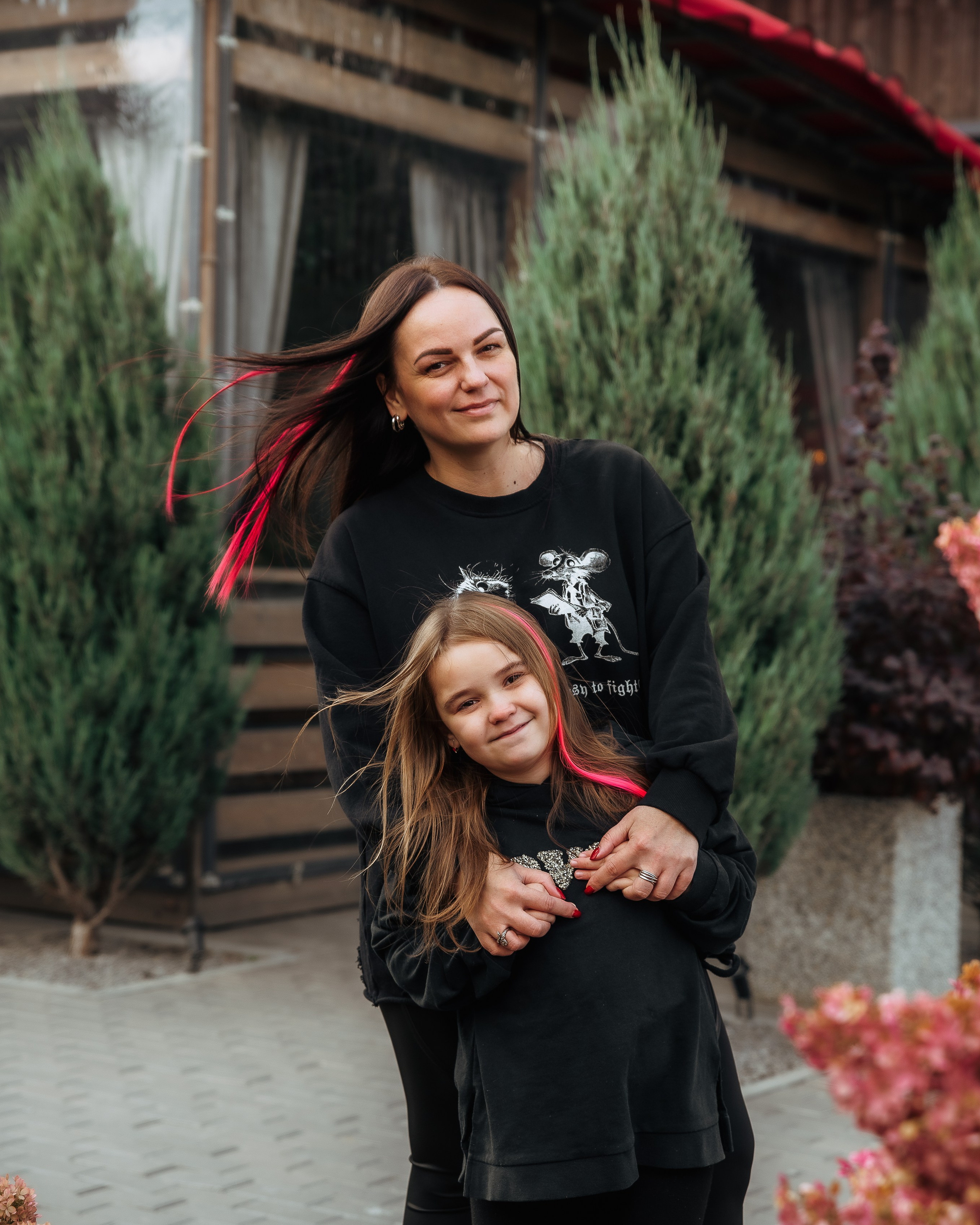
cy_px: 614
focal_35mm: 75
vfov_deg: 25.4
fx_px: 2719
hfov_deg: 20.4
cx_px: 489
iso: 220
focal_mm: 66
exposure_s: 1/320
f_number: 3.2
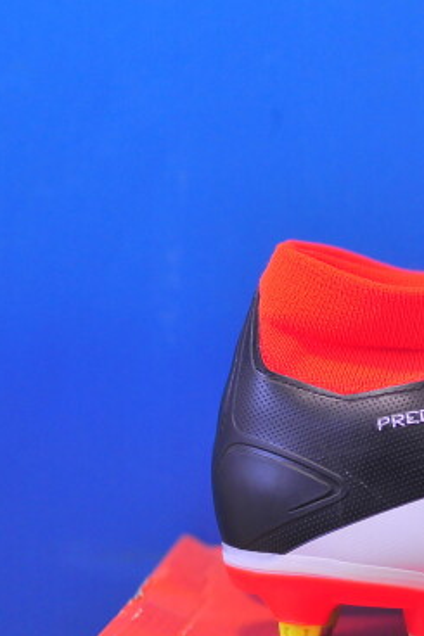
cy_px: 307
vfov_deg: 12.6
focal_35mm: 163
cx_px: 658
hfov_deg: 8.2
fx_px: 2882
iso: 250
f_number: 2.5
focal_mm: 50
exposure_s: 1/320
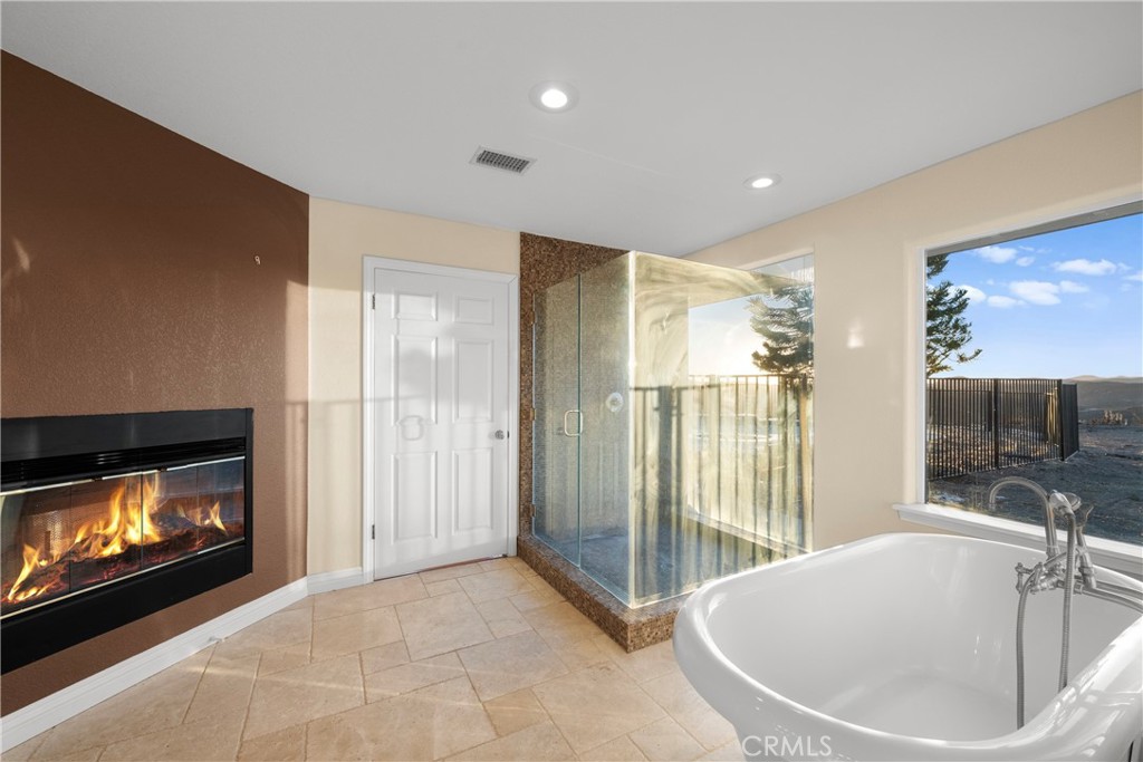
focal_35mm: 14
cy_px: 381
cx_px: 572
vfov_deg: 81.2
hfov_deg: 104.2
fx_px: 445
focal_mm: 14
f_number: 8
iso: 1600
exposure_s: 1/40
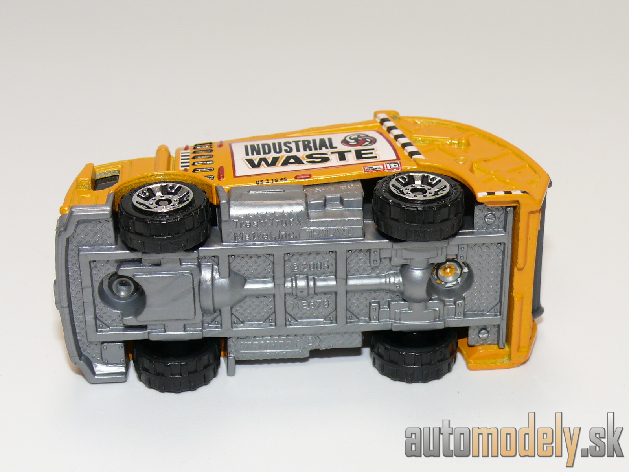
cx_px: 314
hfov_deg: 24.1
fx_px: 1472
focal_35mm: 81
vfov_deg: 18.2
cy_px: 236
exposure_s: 1/30
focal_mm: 11.8
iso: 100
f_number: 4
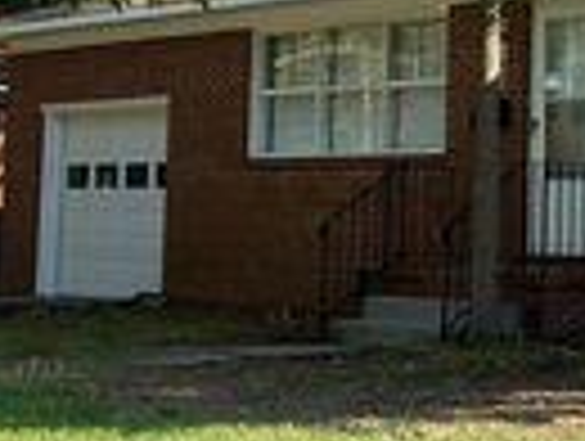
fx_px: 1693
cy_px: 47
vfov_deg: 14.7
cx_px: 500
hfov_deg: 19.3
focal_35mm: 100
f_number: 1.5
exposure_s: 1/924
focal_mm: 5.7
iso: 50
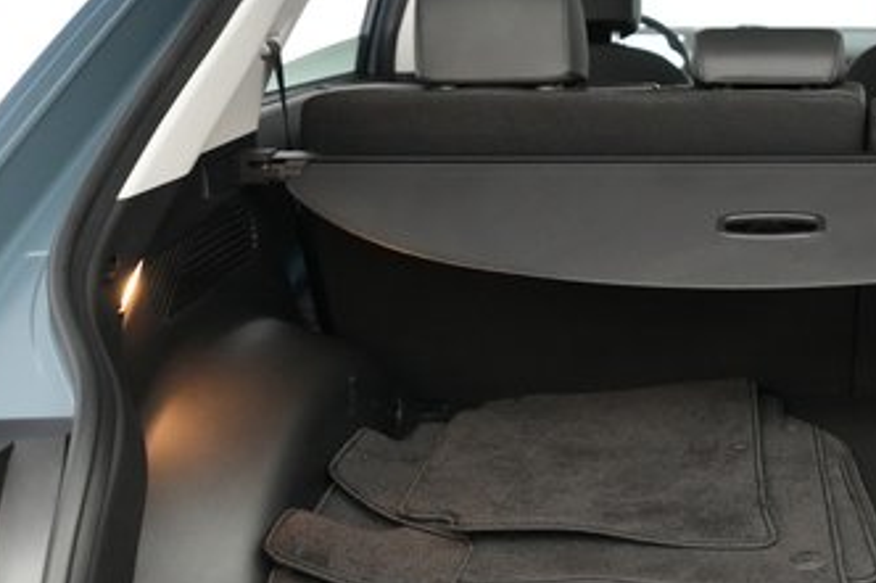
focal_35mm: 54
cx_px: 768
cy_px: 369
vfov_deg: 25.0
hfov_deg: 35.0
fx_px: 1313
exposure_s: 1/160
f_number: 2.8
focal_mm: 28
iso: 6400
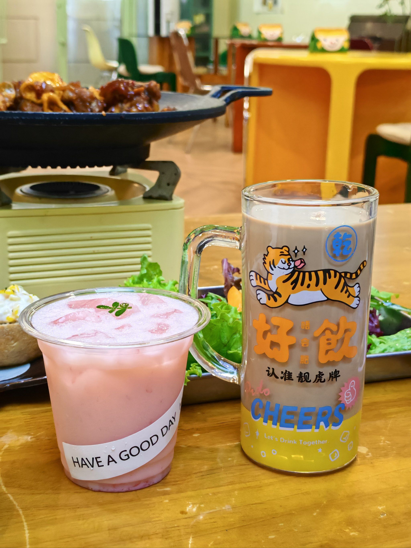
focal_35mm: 54
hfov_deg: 27.0
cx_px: 206
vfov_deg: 35.5
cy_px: 274
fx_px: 855
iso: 500
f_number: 1.95
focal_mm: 5.52
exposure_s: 1/50
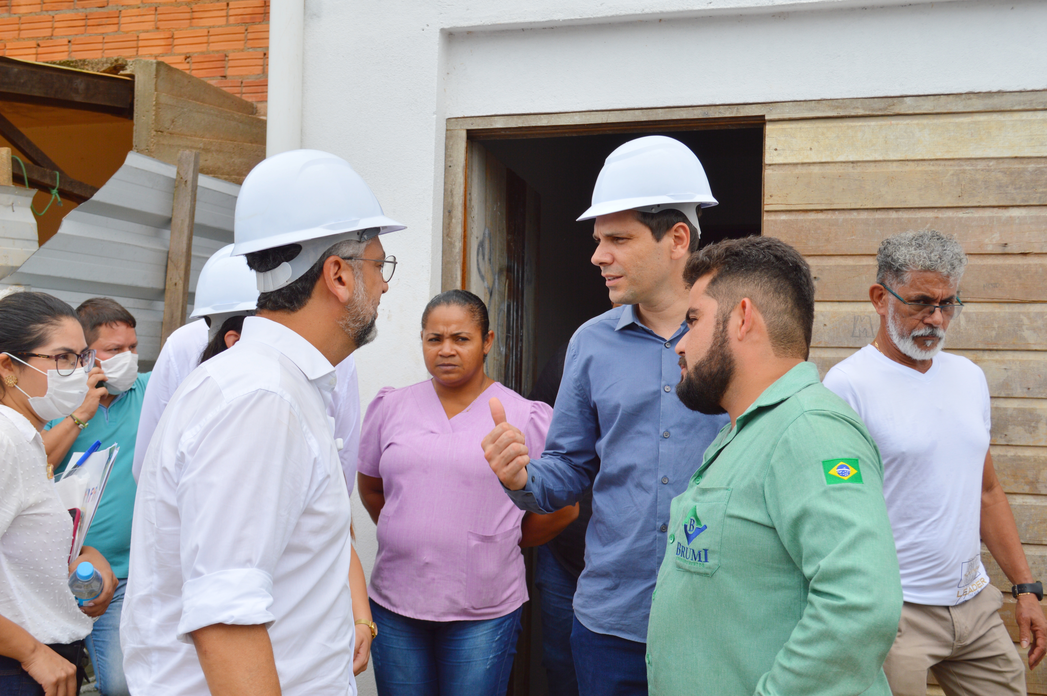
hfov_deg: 45.0
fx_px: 1264
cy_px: 348
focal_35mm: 44
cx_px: 524
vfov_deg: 30.8
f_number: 6.3
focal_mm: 29
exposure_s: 1/320
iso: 100
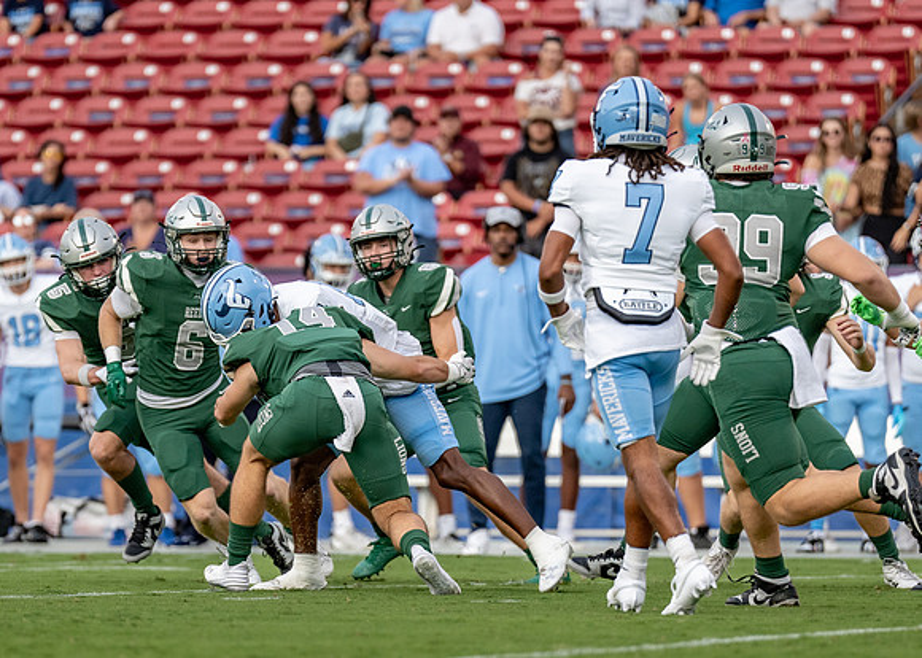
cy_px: 366
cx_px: 365
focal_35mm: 390
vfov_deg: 3.7
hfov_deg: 5.2
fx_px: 10222
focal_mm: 200
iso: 400
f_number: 2.8
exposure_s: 1/2000
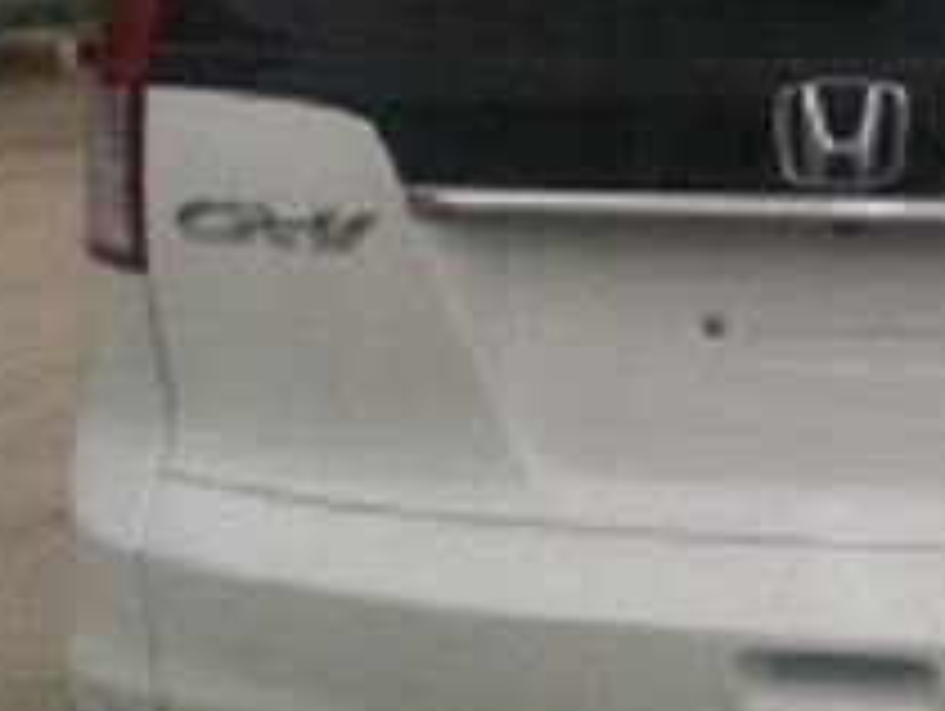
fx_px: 2405
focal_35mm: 88
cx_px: 1084
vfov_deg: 16.8
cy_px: 302
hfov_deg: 21.0
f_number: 2.8
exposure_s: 1/946
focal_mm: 3.85
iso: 64
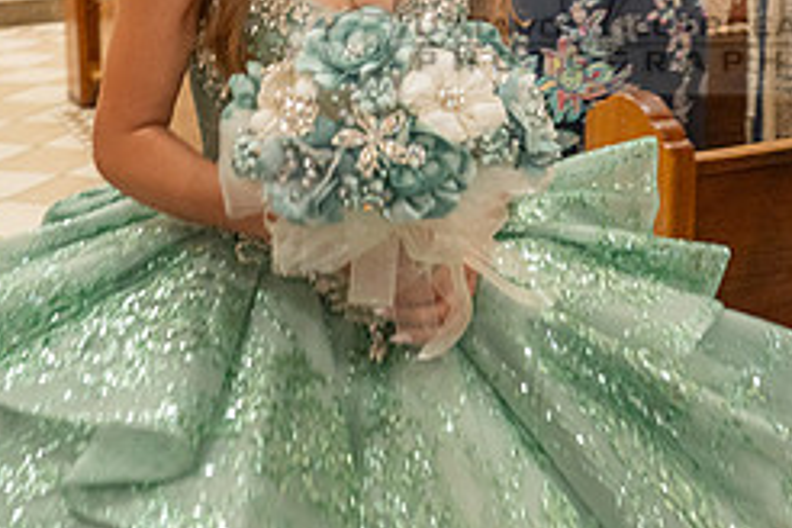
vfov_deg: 18.2
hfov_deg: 28.1
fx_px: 1584
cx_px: 356
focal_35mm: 72
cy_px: -53
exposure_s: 1/160
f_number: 2.8
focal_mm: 24
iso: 1600
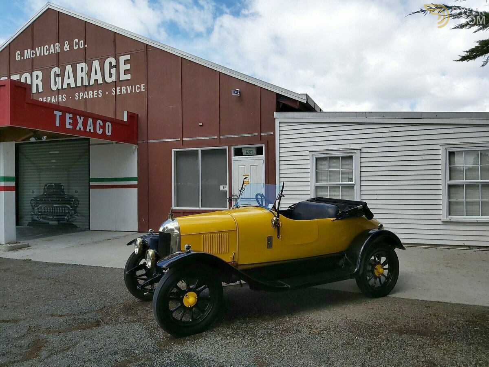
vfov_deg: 53.1
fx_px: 367
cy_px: 184
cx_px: 244
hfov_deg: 67.3
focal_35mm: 26
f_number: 1.7
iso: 64
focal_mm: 3.92
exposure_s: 1/2238
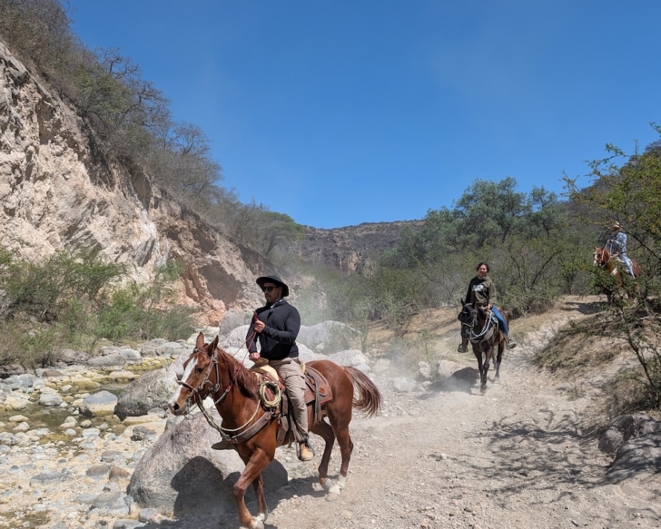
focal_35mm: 29
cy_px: 304
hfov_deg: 60.4
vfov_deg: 49.8
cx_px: 329
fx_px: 568
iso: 19
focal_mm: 6.9
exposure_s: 1/1081
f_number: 1.68
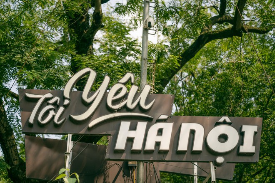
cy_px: 92
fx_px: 535
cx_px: 138
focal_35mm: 70
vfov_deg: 19.5
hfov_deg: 28.8
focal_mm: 70
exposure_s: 1/2000
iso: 250
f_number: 2.8
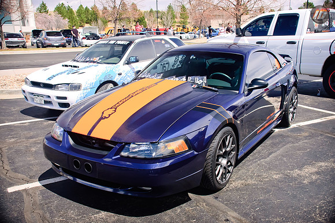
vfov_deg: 36.8
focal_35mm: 36
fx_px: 335
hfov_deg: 53.2
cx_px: 168
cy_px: 112
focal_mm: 24
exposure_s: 1/125
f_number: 5.6
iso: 200
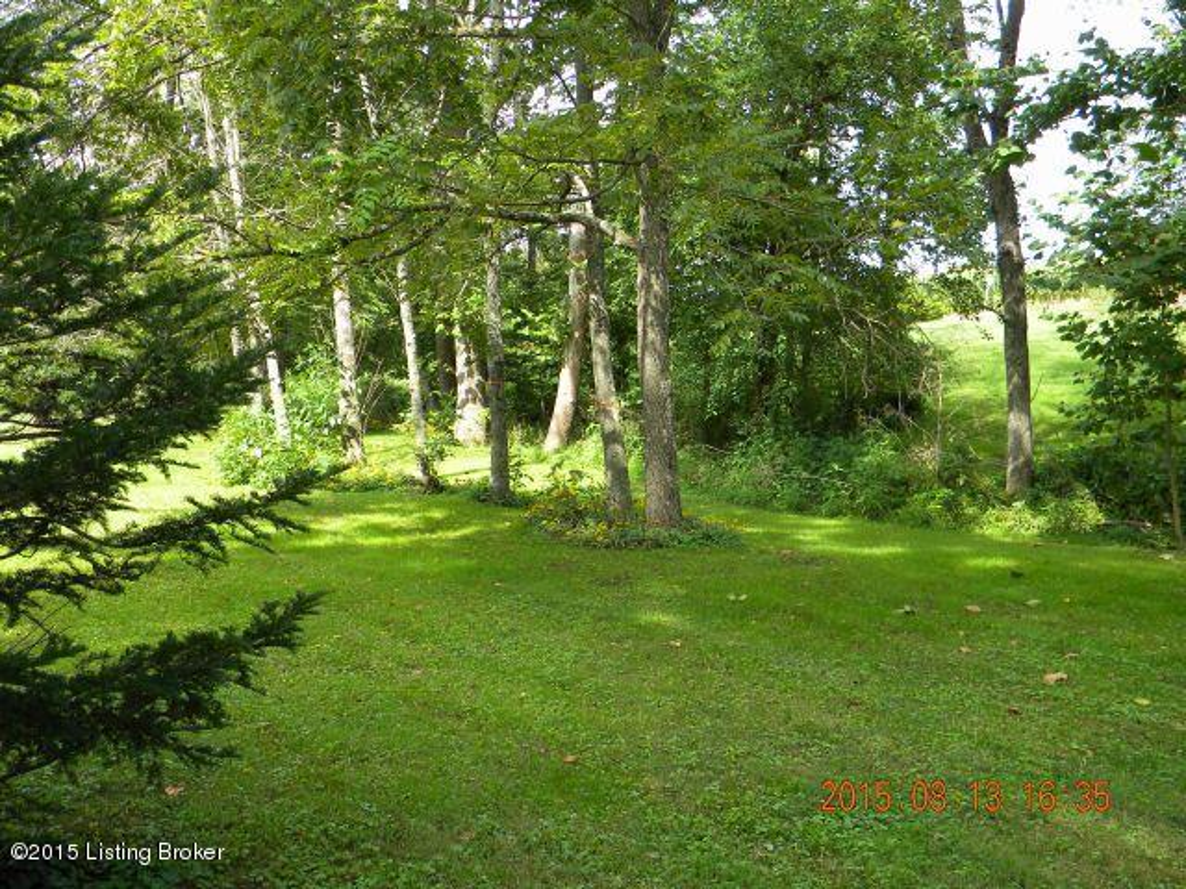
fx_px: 1233
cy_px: 444
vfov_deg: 39.7
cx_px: 593
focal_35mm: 36
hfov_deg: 51.4
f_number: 3.7
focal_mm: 6.4
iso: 80
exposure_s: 1/113
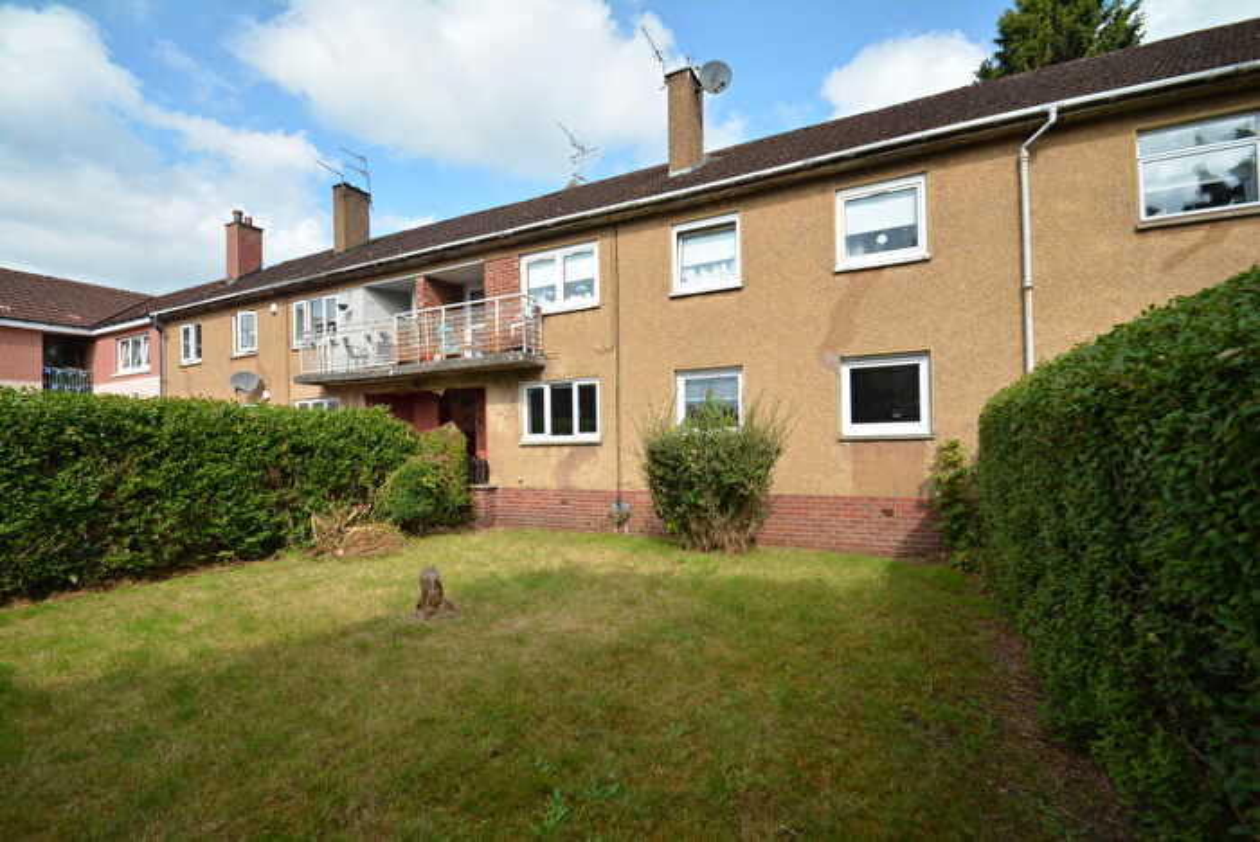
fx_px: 525
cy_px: 421
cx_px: 630
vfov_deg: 77.4
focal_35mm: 15
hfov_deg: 100.3
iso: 200
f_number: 8
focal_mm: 10
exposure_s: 1/250
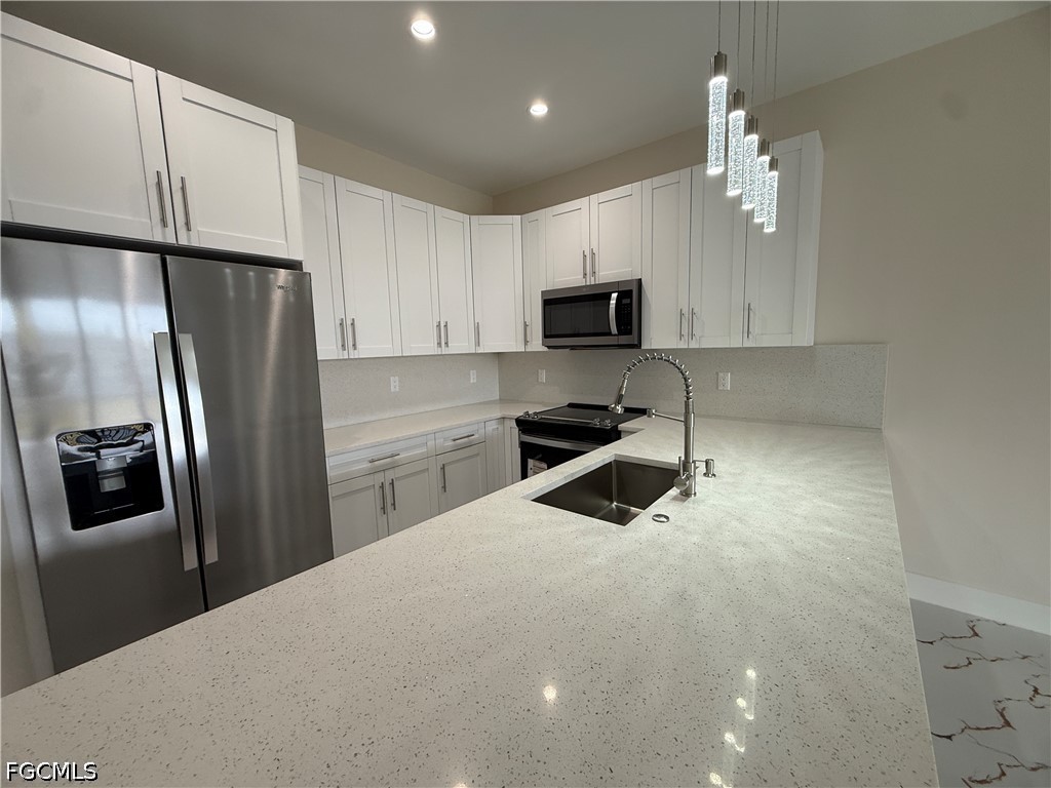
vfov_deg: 85.7
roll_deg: +2.1
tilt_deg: -6.1
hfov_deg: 102.1
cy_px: 394
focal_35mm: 14
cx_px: 526
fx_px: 425
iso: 100
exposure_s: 1/120
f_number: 2.2
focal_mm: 2.22
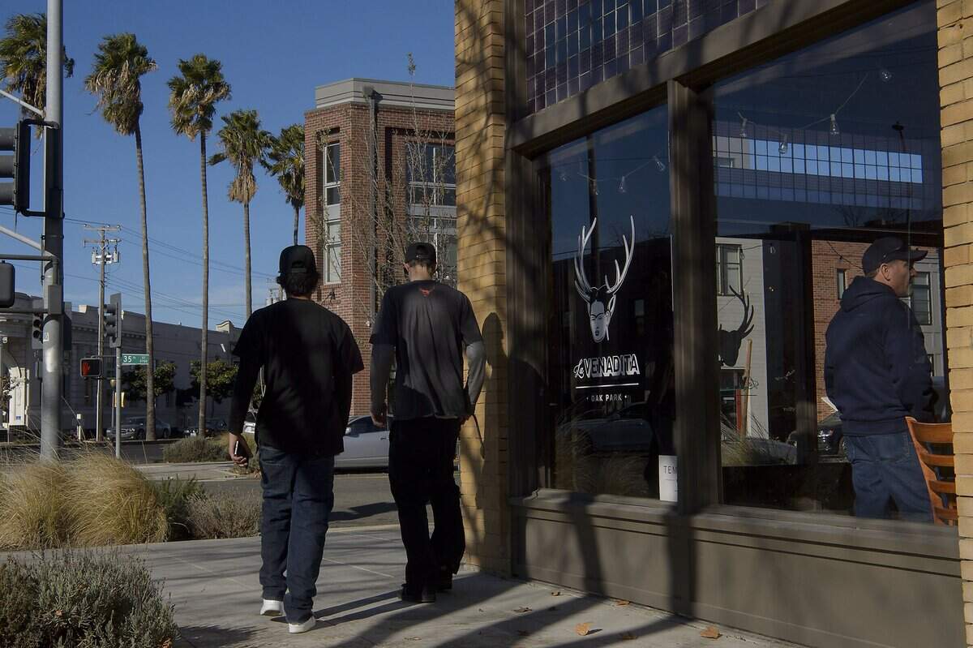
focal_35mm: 44
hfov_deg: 44.5
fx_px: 1189
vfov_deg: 30.5
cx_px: 486
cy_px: 324
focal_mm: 44
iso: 400
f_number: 16
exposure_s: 1/640
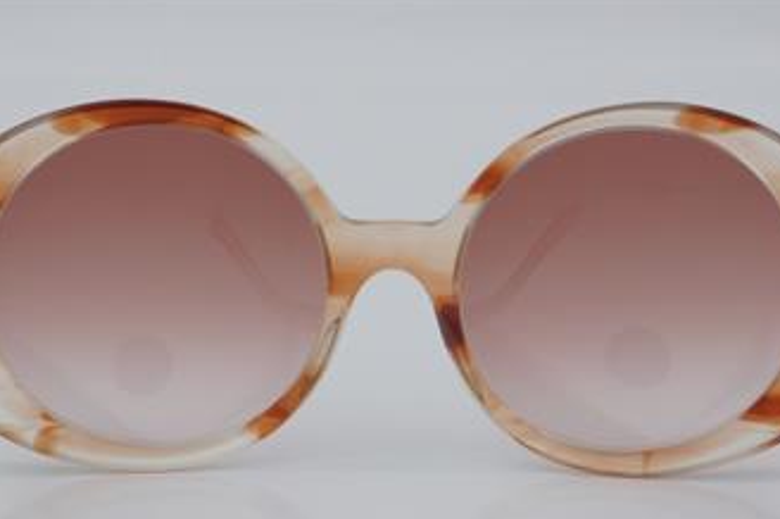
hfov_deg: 20.3
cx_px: 395
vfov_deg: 13.6
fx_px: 2178
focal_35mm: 101
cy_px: 307
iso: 100
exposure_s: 1/4
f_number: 32
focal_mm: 55
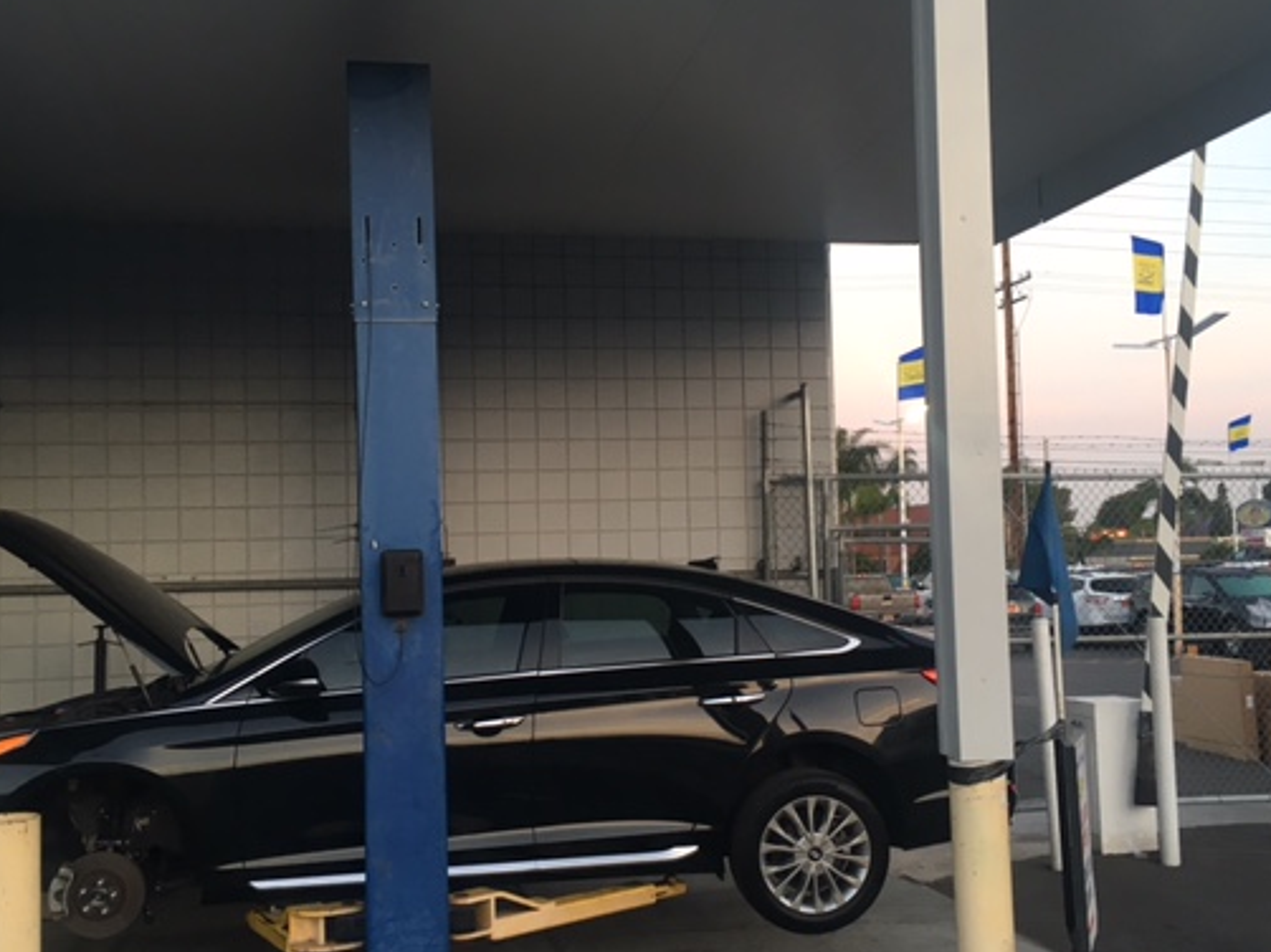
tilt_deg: +4.4
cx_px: 636
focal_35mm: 37
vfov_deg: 38.6
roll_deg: +0.9
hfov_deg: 50.2
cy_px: 496
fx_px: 1358
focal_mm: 4.15
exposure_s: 1/30
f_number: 2.2
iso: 50
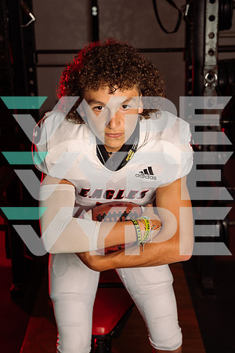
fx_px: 607
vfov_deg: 32.4
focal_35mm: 62
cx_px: 118
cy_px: 176
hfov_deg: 21.9
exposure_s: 1/250
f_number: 6.3
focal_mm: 62
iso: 250
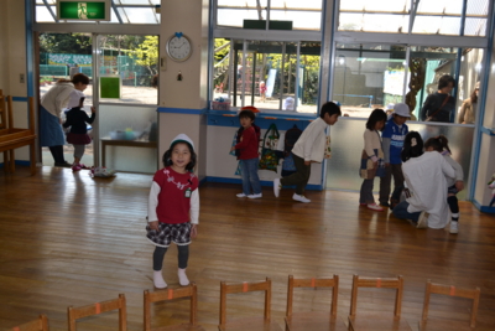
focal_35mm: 36
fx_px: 495
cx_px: 248
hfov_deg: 53.1
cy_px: 166
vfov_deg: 36.9
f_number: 4
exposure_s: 1/125
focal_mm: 24
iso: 140
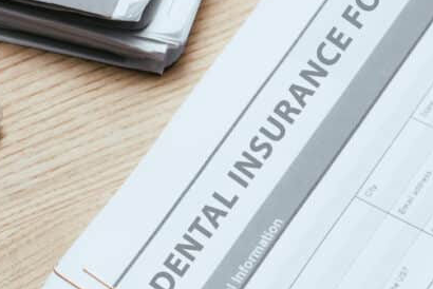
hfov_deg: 7.8
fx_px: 3153
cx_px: 426
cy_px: 161
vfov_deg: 5.3
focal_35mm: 262
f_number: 8
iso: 100
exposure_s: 1/200
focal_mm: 105
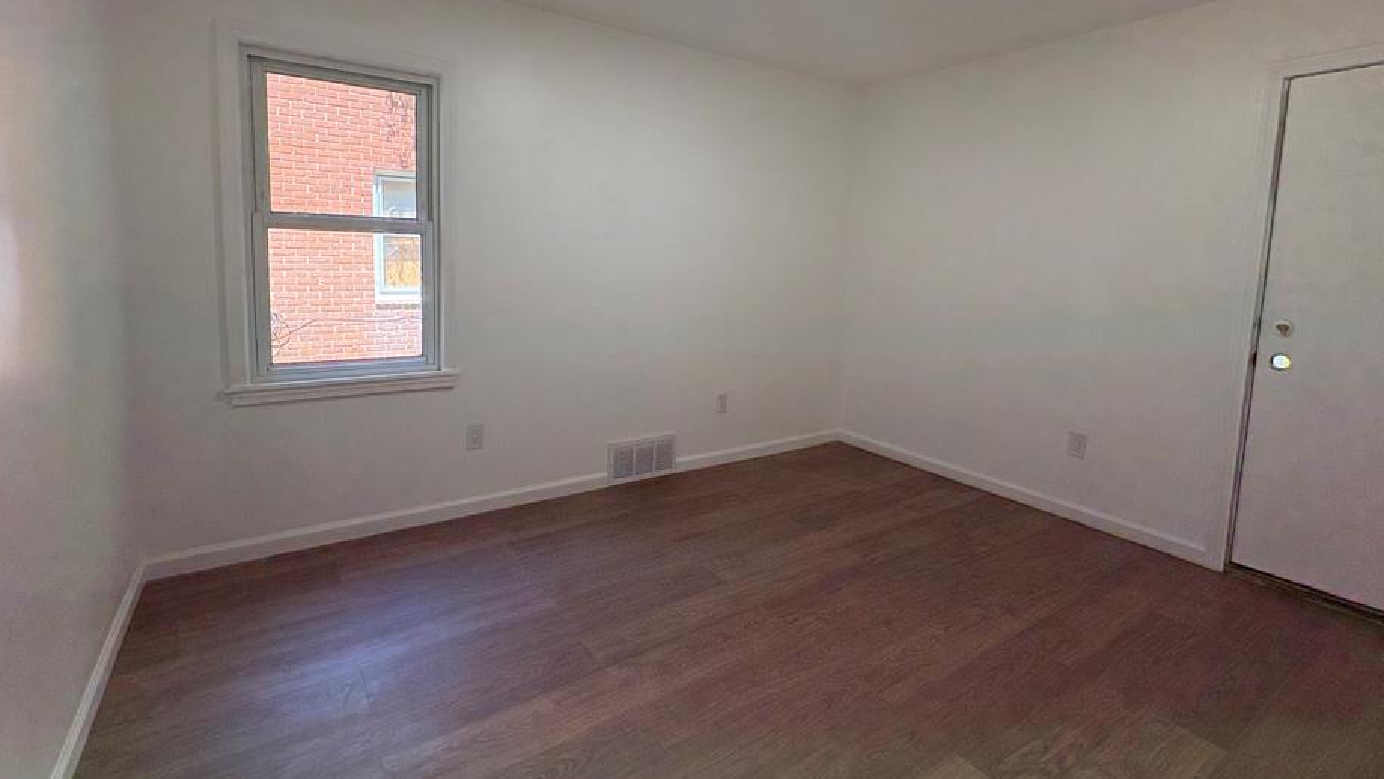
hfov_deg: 95.9
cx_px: 664
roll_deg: -2.1
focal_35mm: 17
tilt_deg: -4.7
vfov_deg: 63.4
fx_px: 624
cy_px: 315
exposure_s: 1/125
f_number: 2.2
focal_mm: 2.22
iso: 125
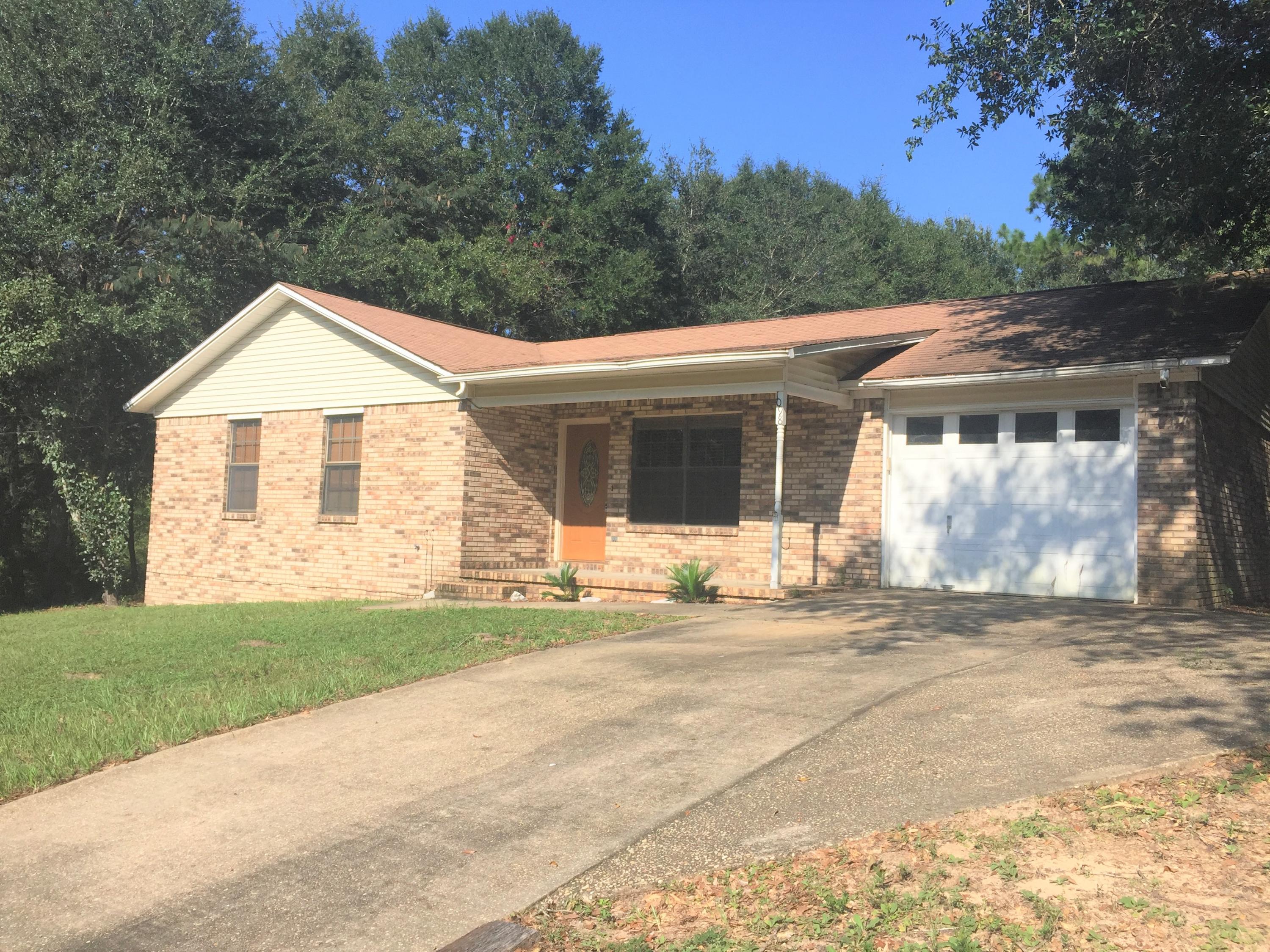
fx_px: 1064
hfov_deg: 61.7
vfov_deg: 48.2
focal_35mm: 29
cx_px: 635
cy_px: 476
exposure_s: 1/2083
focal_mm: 4.15
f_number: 2.2
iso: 32
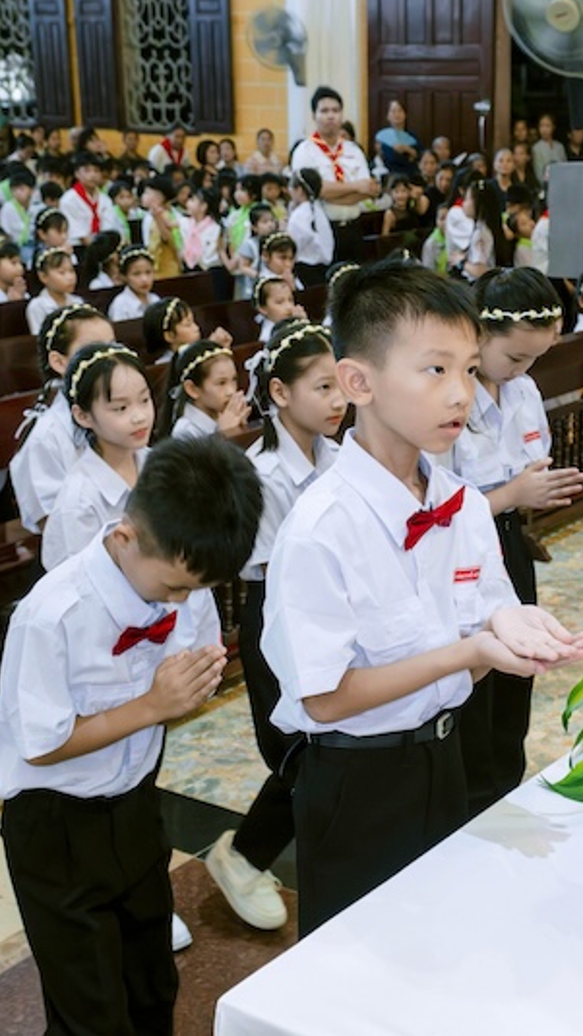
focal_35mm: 53
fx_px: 1456
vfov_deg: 39.2
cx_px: 436
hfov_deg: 22.4
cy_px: 524
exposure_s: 1/160
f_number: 4
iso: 2000
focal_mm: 22
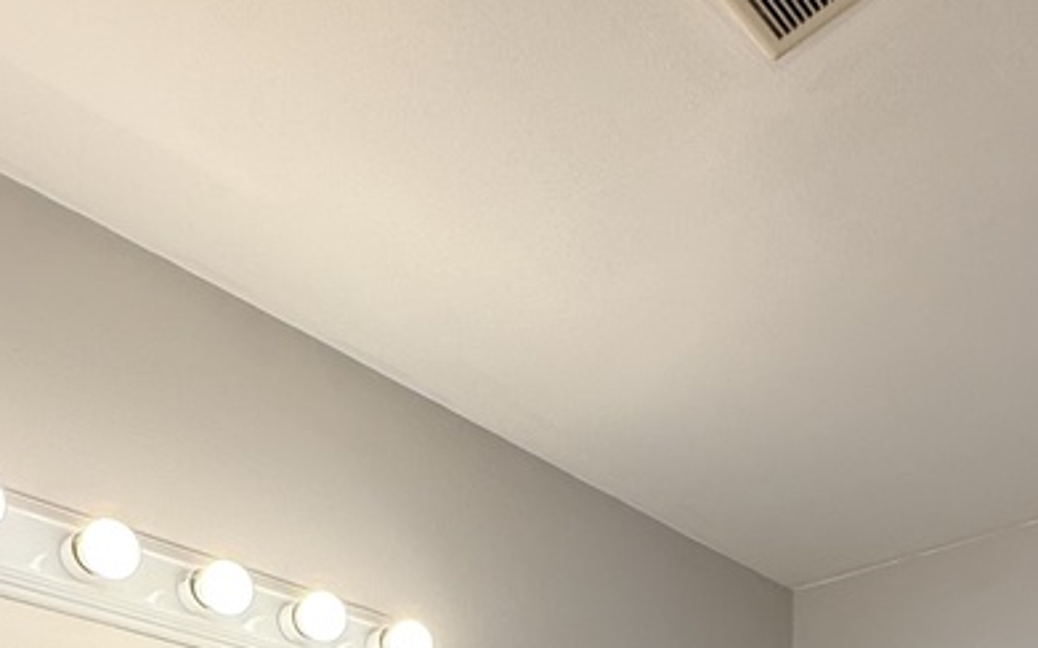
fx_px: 1159
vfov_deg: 21.1
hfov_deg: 48.1
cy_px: 1163
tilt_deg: -6.5
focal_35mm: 41
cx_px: 592
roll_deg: +1.8
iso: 64
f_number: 2.2
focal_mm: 2.22
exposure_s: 1/121
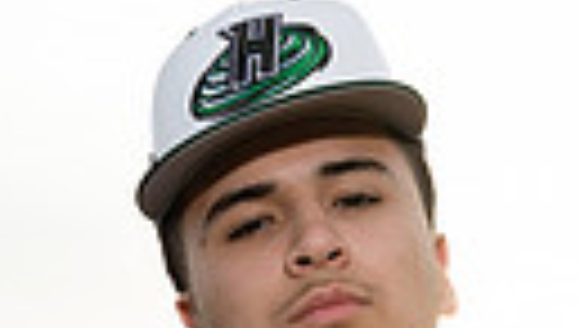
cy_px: 854
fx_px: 2079
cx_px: 220
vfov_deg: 8.1
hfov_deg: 15.9
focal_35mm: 135
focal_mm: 37
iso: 250
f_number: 10
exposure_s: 1/250
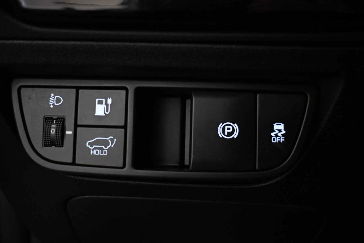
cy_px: 122
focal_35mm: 37
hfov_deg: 52.2
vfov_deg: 36.2
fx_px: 372
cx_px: 182
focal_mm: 24.5
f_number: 4.2
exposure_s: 1/60
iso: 4000
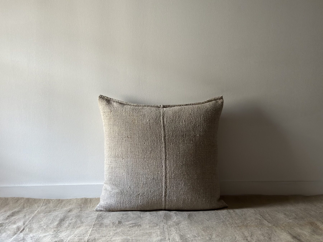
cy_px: 121
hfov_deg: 39.7
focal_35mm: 48
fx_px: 448
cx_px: 162
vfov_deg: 30.3
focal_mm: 6.86
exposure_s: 1/60
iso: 200
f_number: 1.78
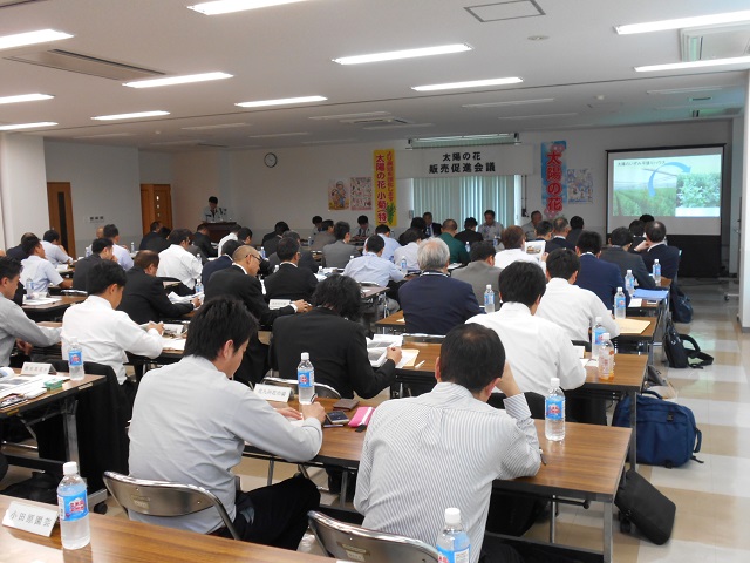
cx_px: 375
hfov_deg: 54.0
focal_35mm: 34
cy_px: 282
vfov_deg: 41.8
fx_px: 737
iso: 160
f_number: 3.6
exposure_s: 1/30
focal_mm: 5.8
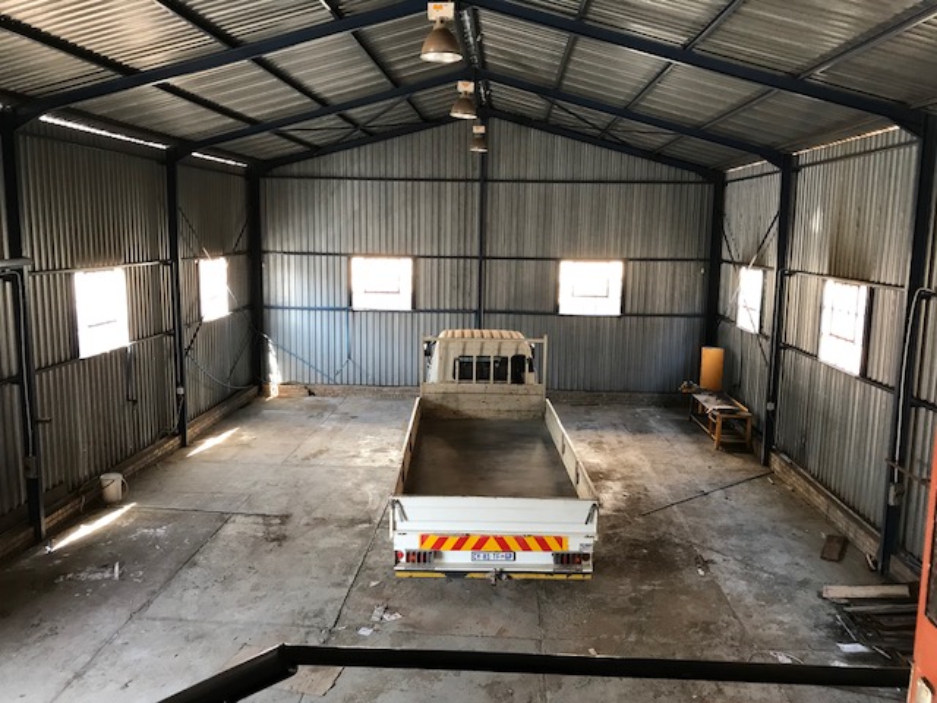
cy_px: 352
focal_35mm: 28
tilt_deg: -9.3
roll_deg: -0.2
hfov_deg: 63.4
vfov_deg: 49.7
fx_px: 758
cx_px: 468
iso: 40
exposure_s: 1/25
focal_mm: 3.99
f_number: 1.8
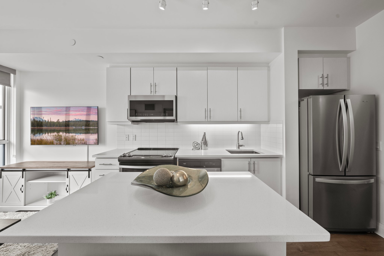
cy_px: 128
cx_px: 192
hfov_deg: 108.3
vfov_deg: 85.4
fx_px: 139
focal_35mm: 13
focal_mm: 13
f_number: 8
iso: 1250
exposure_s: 1/30
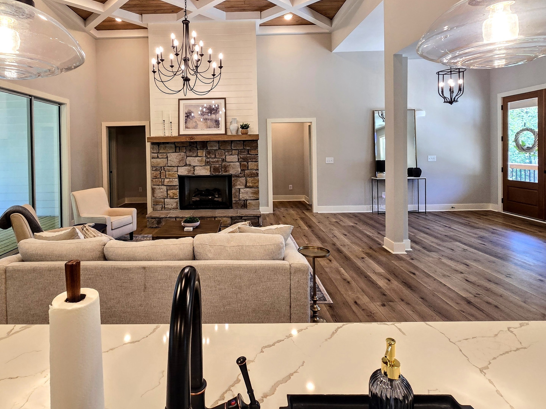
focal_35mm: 18
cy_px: 163
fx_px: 284
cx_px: 227
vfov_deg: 70.8
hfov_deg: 87.0
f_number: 2.2
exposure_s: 1/60
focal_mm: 2.2
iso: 50
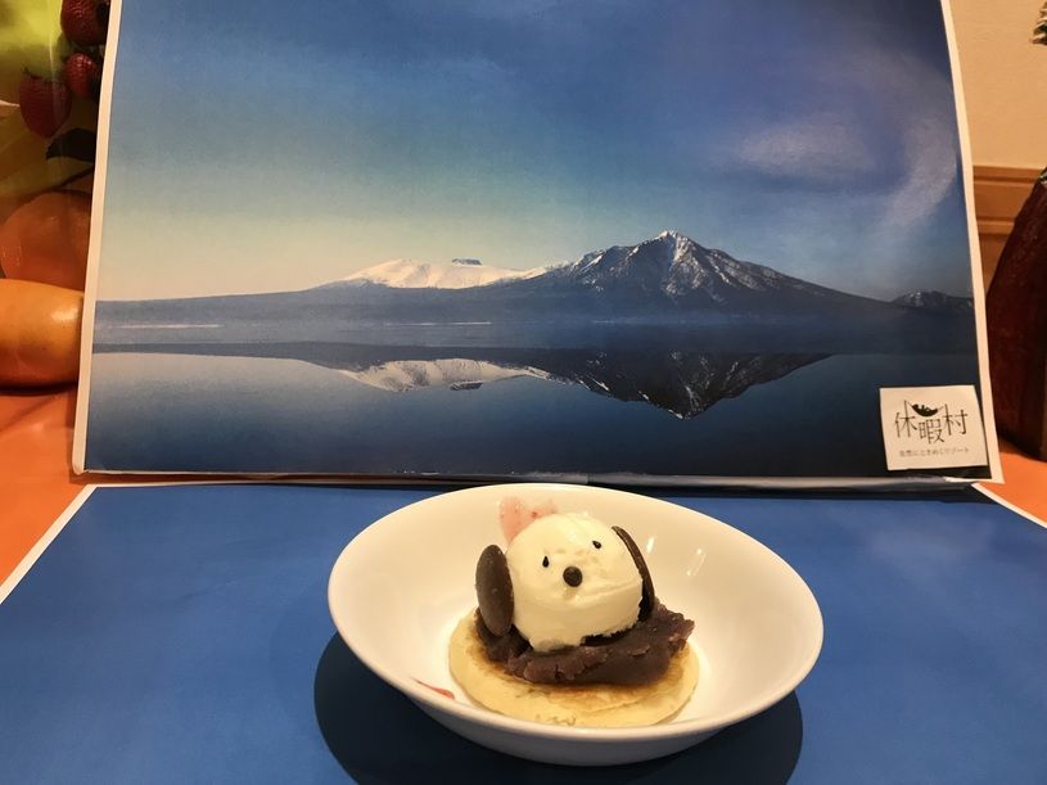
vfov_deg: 49.7
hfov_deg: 63.5
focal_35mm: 28
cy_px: 392
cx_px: 524
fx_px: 847
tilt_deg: -17.1
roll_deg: -3.1
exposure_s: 1/24
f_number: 1.8
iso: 40
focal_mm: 3.99
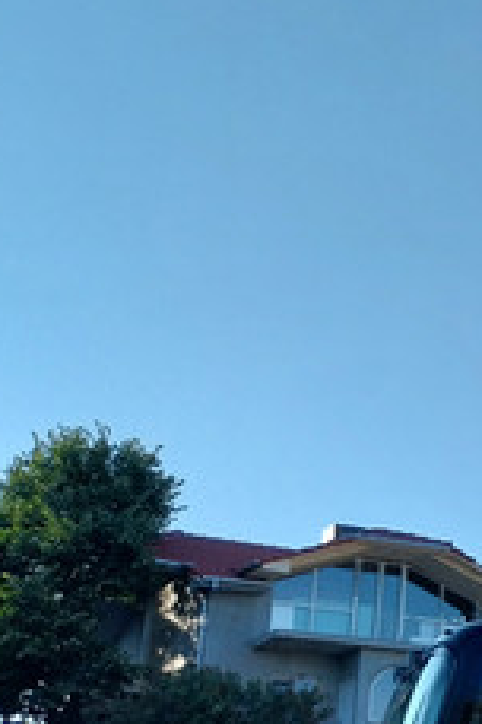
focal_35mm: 76
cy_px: 492
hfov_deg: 14.5
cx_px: 993
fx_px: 1526
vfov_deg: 26.5
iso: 25
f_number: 1.8
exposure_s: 1/586
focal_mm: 4
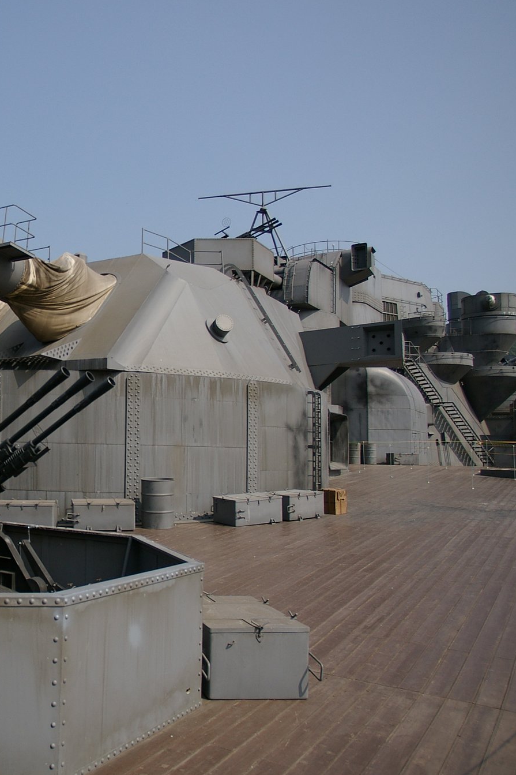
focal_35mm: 32
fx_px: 688
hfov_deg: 37.5
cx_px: 20
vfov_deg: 58.7
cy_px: 388
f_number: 3.5
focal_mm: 14
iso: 200
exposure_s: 1/3000
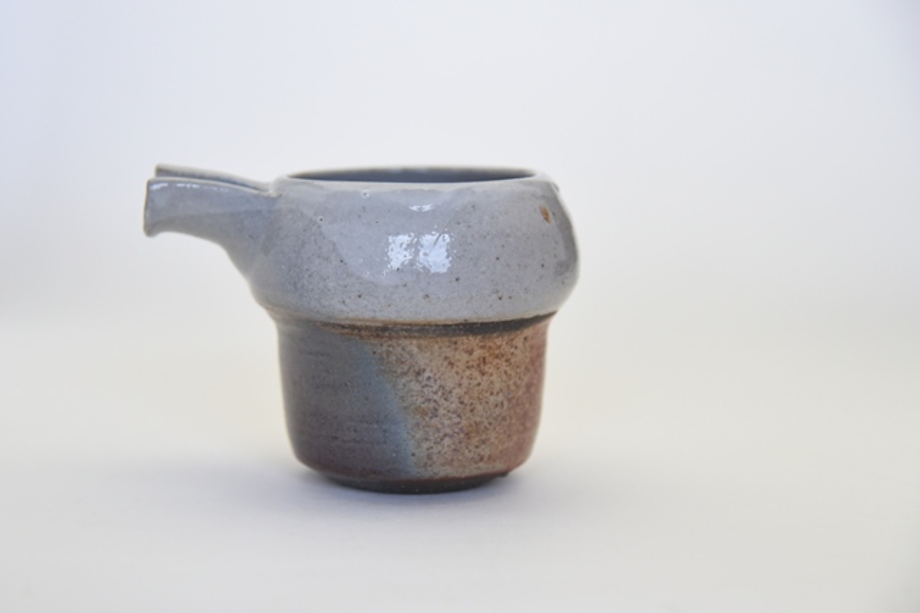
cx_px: 460
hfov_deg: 28.9
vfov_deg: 19.4
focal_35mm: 70
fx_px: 1788
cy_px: 306
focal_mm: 70
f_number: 4
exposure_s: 1/200
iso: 800
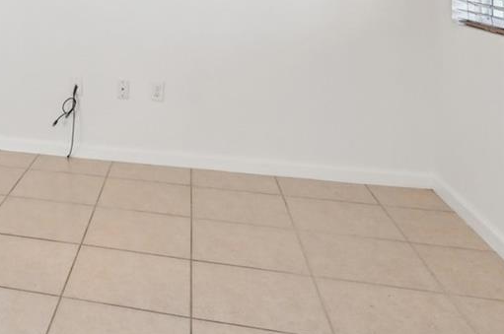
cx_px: -23
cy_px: -30
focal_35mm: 47
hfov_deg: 36.7
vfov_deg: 26.4
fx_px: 657
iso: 360
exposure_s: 1/15
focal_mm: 15
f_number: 8
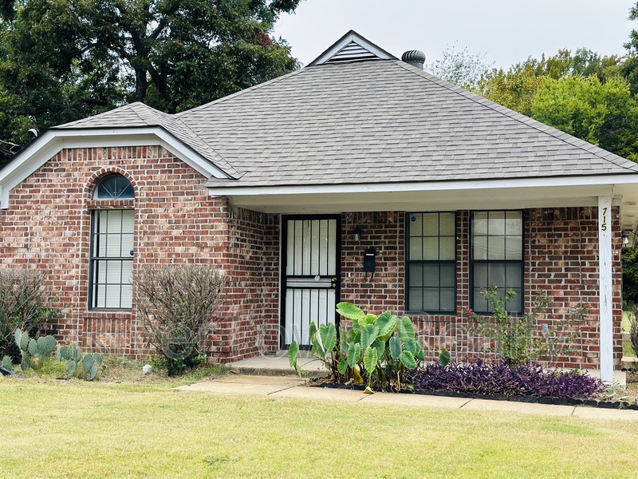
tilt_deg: +2.9
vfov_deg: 30.3
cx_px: 319
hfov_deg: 39.7
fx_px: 885
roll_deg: -0.5
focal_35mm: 48
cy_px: 240
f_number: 1.78
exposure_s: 1/762
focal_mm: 6.86
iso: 80
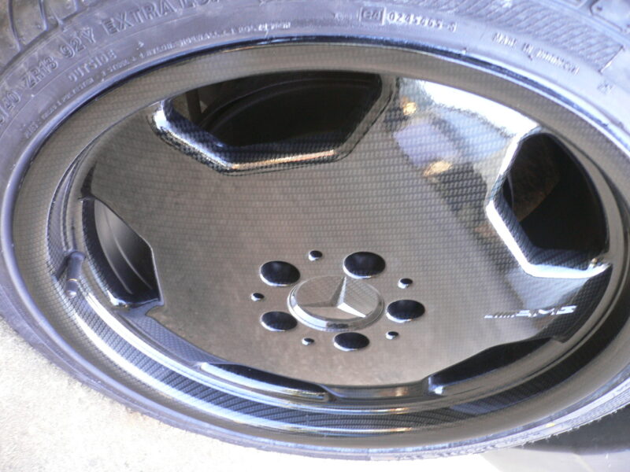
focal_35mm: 35
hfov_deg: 52.6
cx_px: 315
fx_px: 637
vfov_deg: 40.7
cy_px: 236
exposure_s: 1/15
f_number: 2.8
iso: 150
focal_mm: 5.8
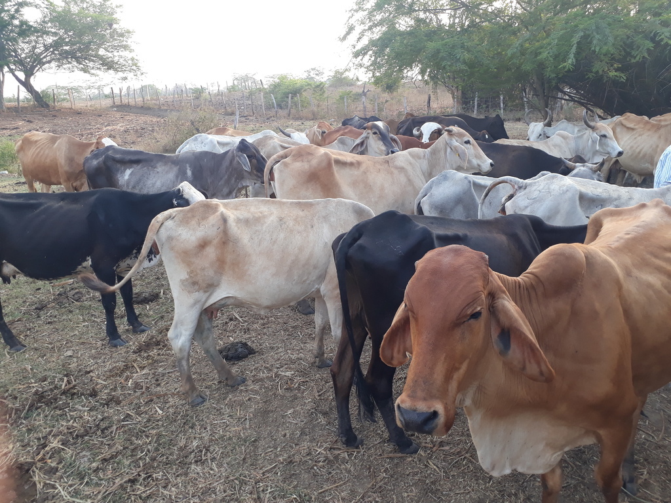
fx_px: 523
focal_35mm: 27
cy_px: 252
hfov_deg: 65.3
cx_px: 336
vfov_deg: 51.4
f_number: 1.9
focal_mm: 3.6
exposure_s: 1/138
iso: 40
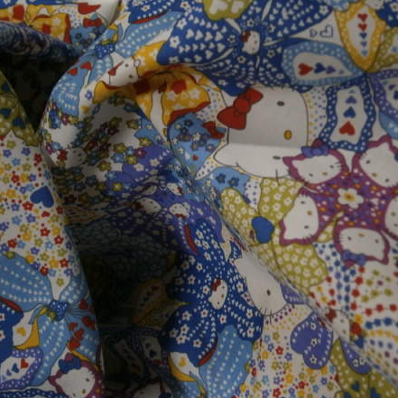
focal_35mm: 77
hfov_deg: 22.5
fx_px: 1002
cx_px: 225
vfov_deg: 22.5
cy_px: 186
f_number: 3.9
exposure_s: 1/25
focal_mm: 10.7
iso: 125
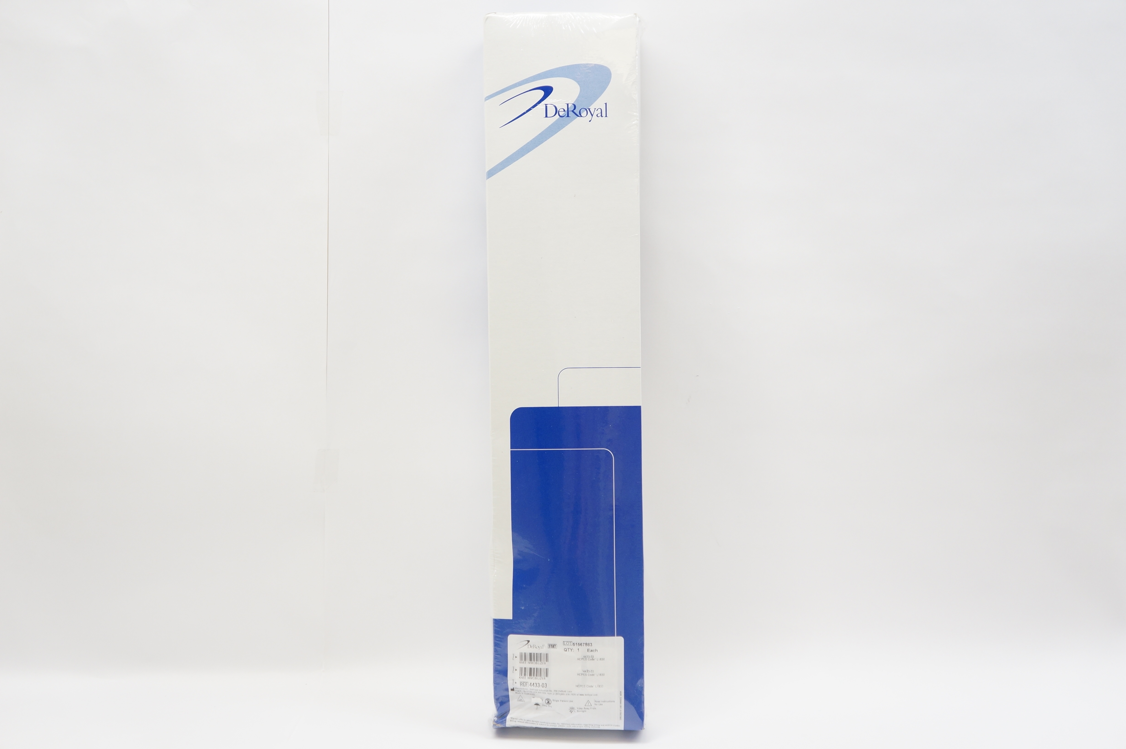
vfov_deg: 27.2
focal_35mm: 50
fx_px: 1547
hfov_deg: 40.0
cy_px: 374
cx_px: 563
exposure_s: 1/100
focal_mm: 33
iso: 400
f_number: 4.5
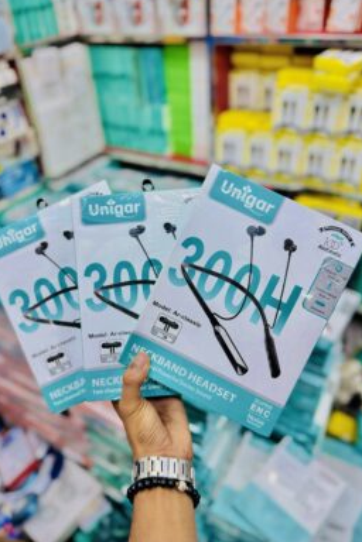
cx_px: 181
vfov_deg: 69.4
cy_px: 263
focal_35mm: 26
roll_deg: +4.2
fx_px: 392
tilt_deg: -34.4
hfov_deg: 49.6
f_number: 1.78
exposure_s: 1/100
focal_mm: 6.76
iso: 50
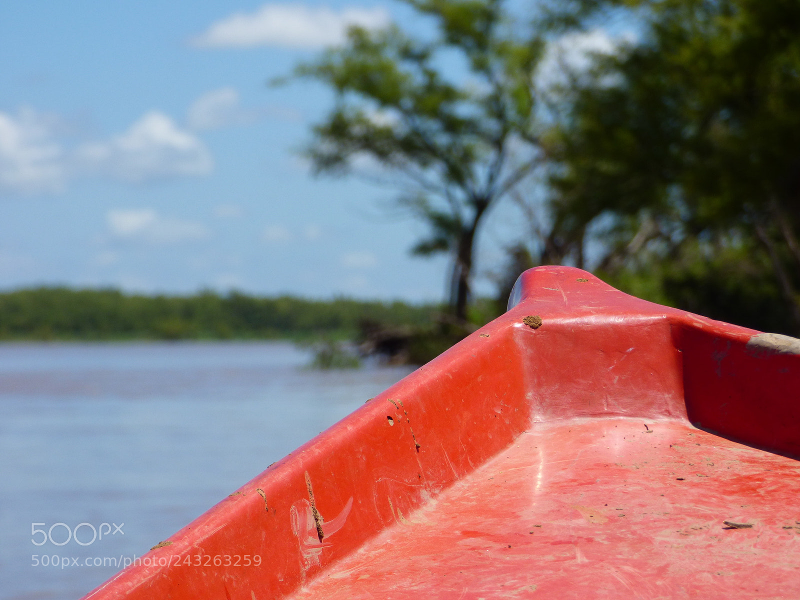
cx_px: 400
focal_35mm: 217
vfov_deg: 6.8
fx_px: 5015
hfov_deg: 9.1
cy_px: 300
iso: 100
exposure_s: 1/800
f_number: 5.5
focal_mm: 38.92
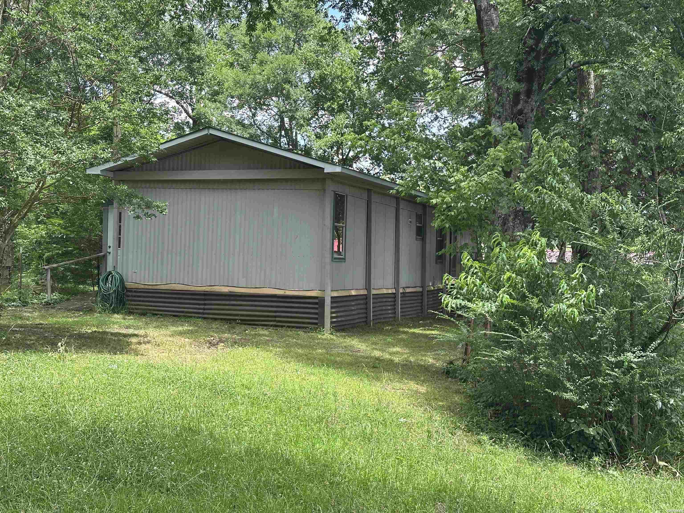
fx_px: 948
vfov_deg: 30.3
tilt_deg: +0.8
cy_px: 256
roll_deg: -1.6
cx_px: 342
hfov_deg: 39.7
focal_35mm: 48
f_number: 1.78
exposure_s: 1/642
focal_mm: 6.86
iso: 64
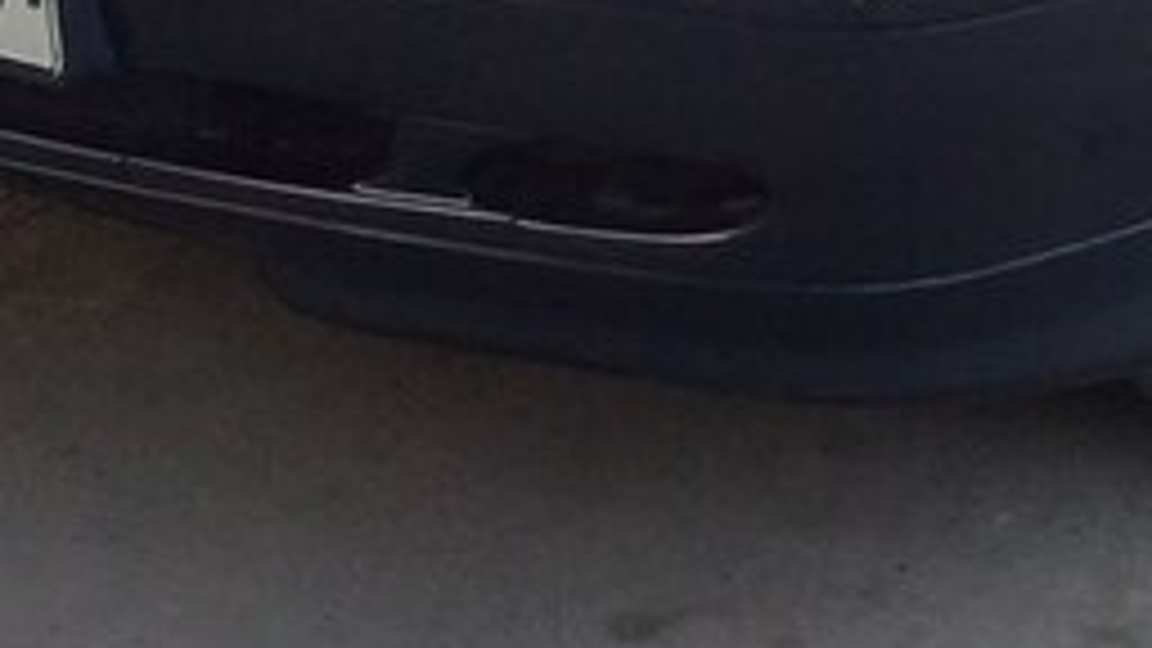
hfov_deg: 24.2
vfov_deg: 13.2
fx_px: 2658
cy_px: -313
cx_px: 873
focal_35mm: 87
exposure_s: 1/50
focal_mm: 3.3
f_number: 2.2
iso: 100
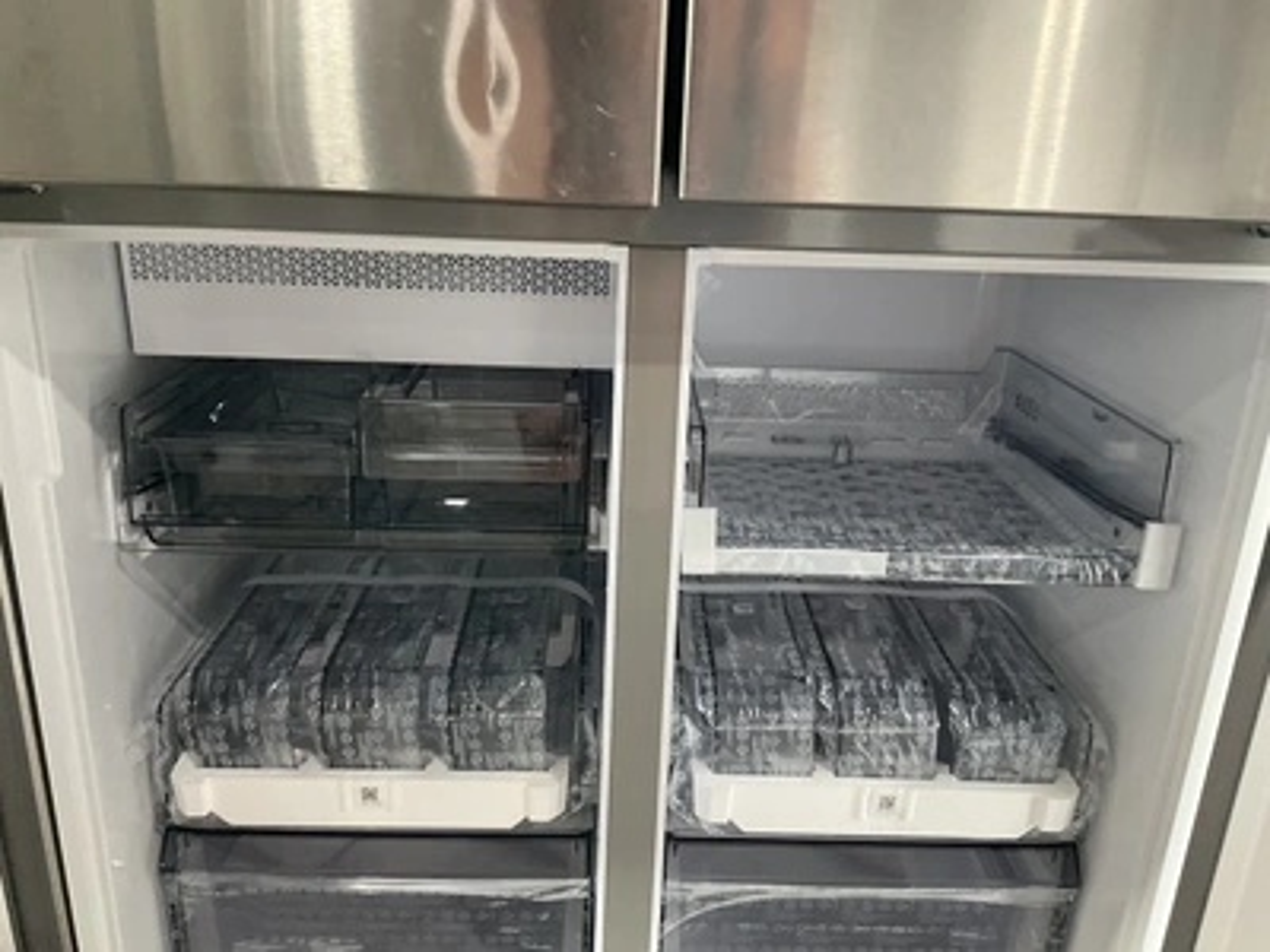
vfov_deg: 48.2
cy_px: 476
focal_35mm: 29
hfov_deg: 61.7
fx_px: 1064
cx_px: 635
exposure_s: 1/60
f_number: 1.8
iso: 160
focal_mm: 3
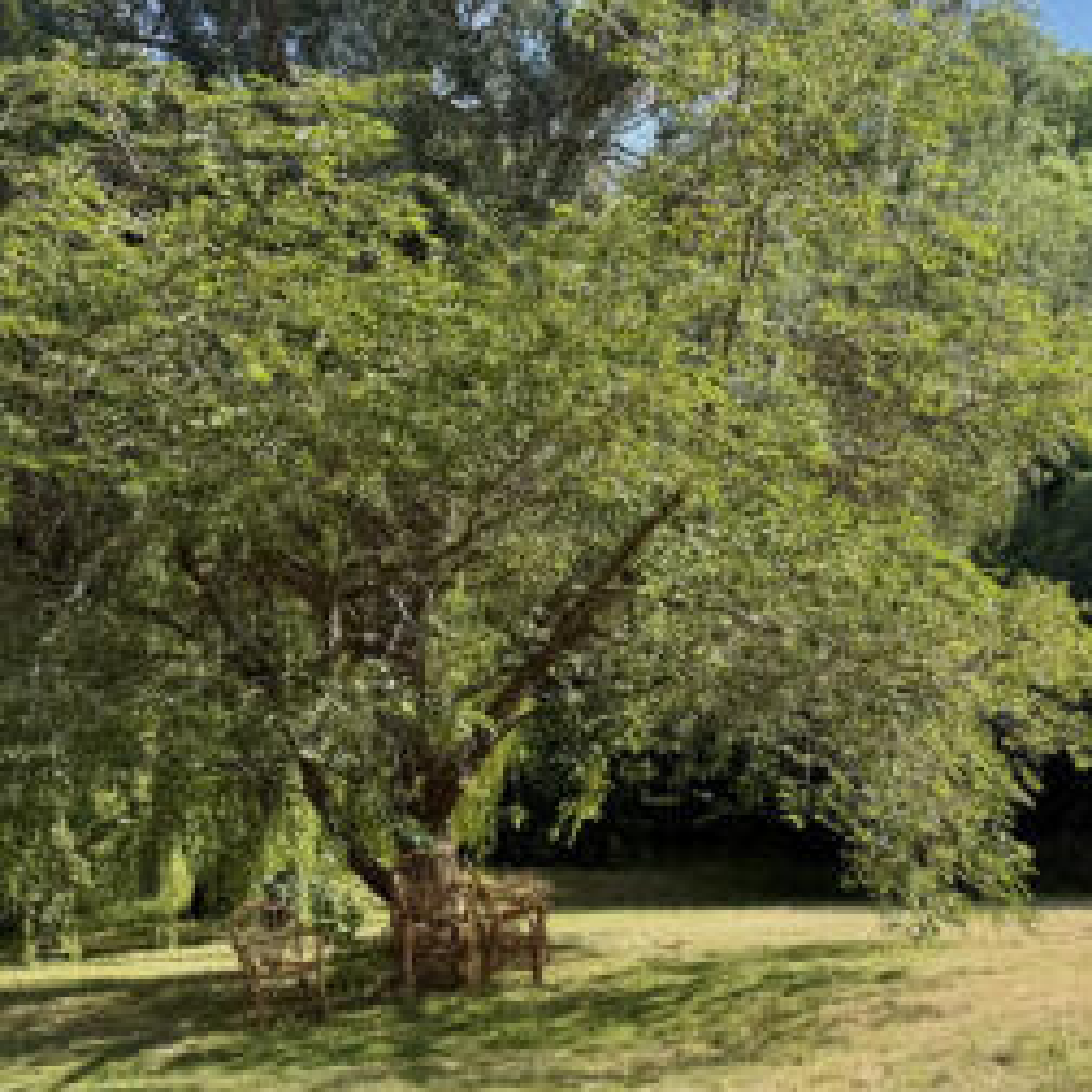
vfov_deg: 34.2
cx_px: 1090
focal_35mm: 49
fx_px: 1749
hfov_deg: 32.0
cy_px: 765
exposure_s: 1/1949
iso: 80
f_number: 1.78
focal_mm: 6.76
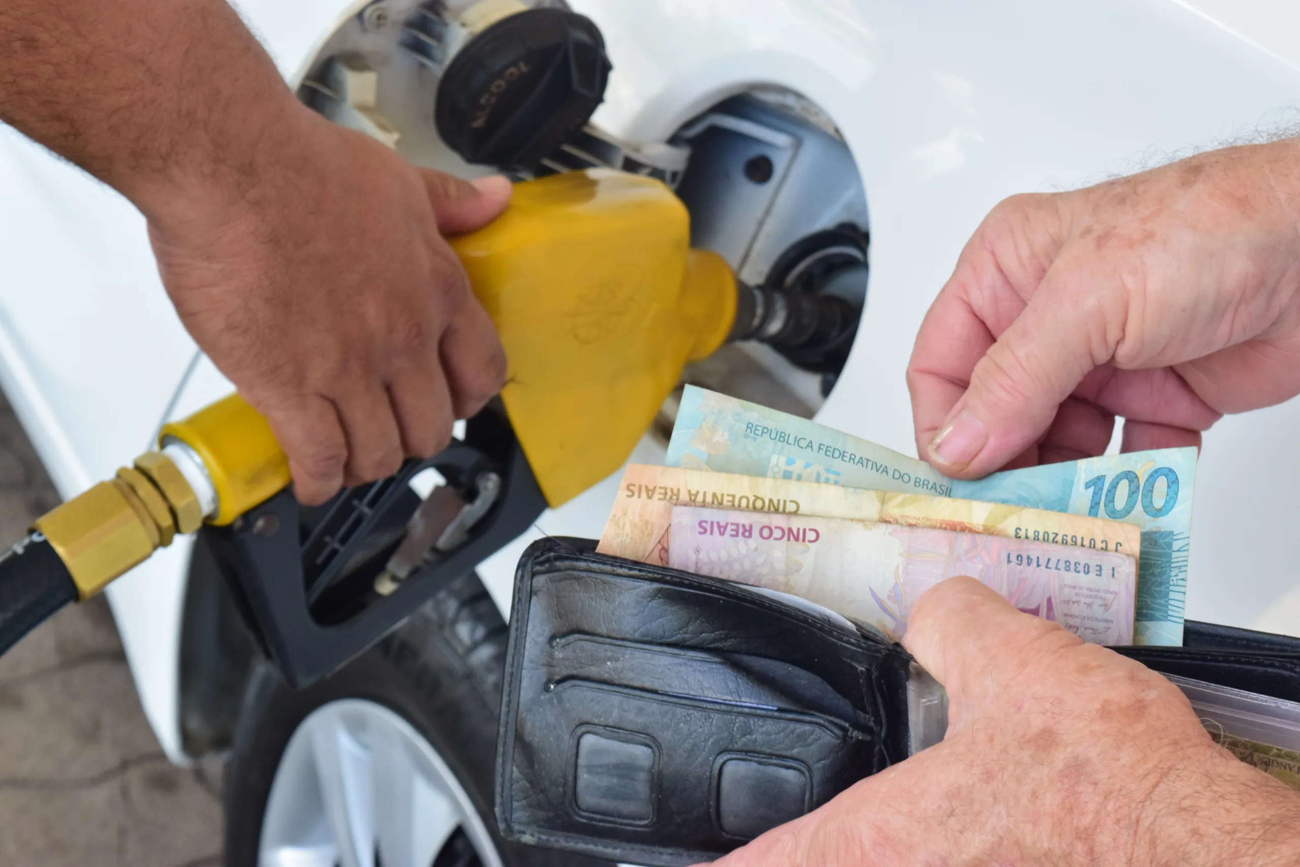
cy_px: 434
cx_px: 650
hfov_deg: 26.0
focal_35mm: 78
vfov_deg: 17.5
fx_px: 2817
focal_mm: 52
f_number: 16
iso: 1000
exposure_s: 1/125
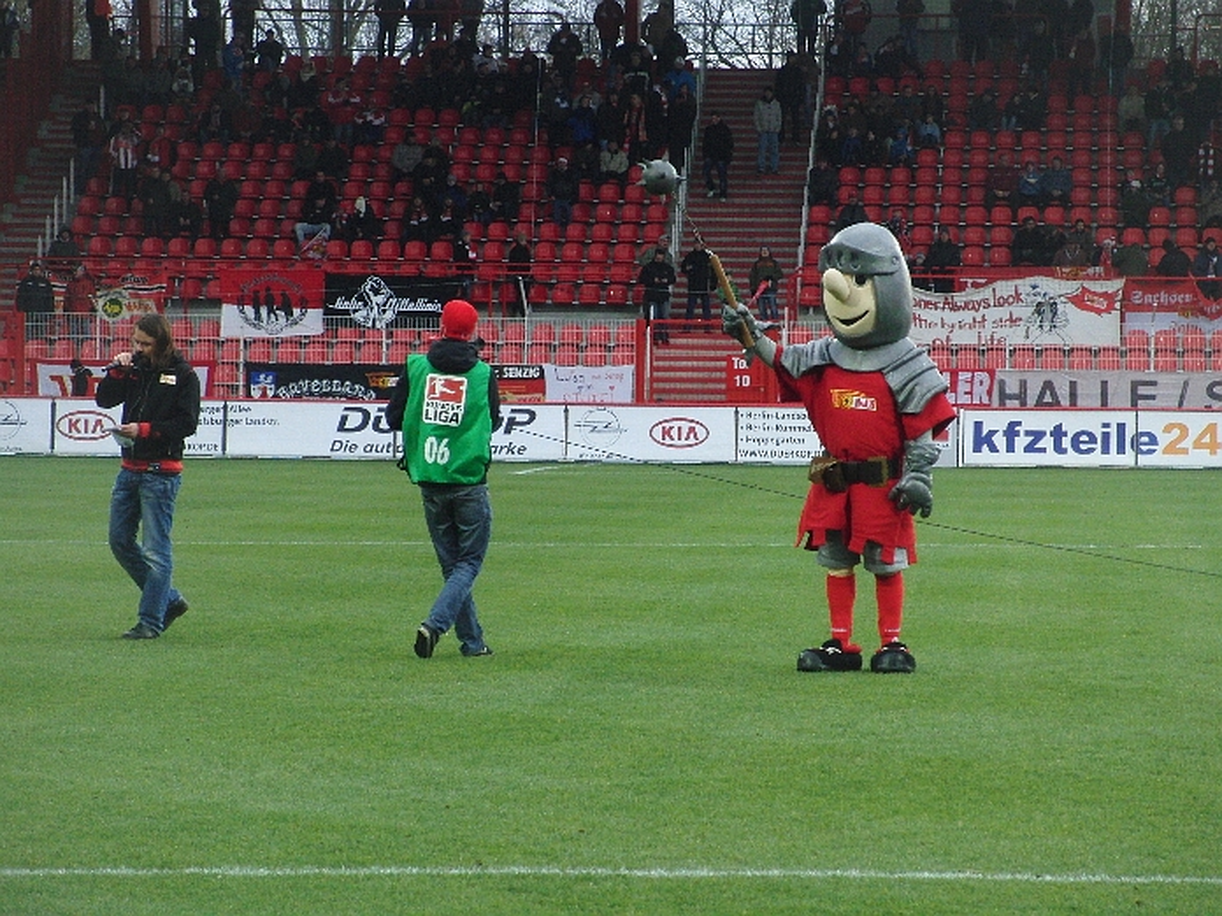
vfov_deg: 8.0
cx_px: 611
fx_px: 6531
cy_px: 458
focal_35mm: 185
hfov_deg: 10.7
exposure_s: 1/250
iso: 400
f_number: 4.5
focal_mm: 32.1
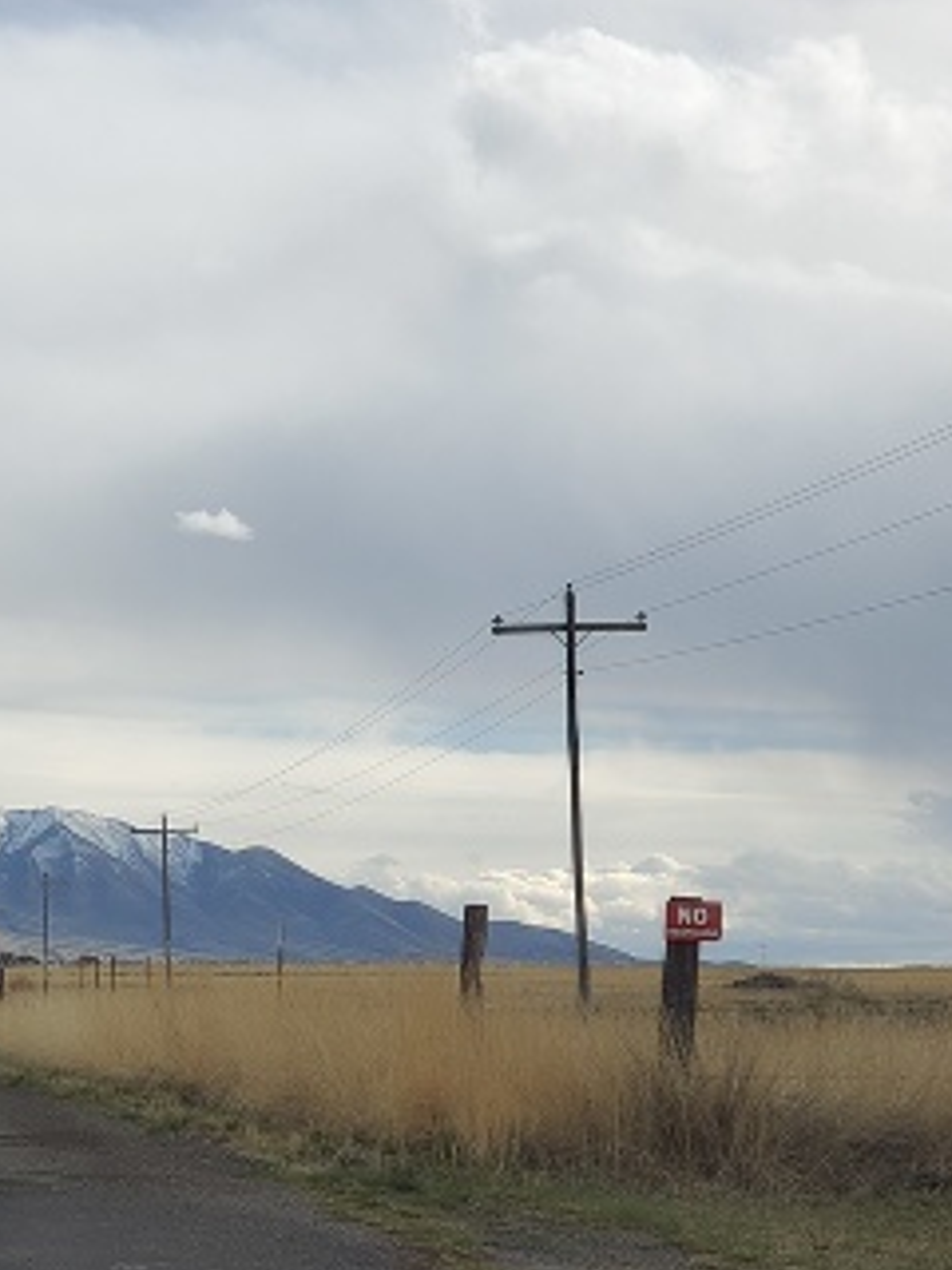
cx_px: -178
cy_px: 865
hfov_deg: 13.8
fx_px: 3814
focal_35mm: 104
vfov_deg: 18.8
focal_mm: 6
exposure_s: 1/455
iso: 50
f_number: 2.4
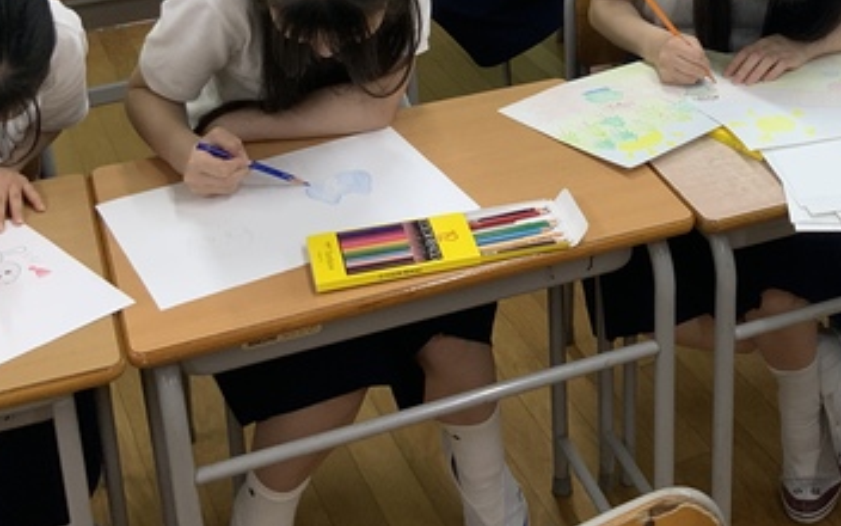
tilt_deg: -20.7
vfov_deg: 19.6
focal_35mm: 64
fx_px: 1467
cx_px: 686
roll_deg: -0.1
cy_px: -25
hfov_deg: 31.1
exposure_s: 1/120
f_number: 1.8
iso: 50
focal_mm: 3
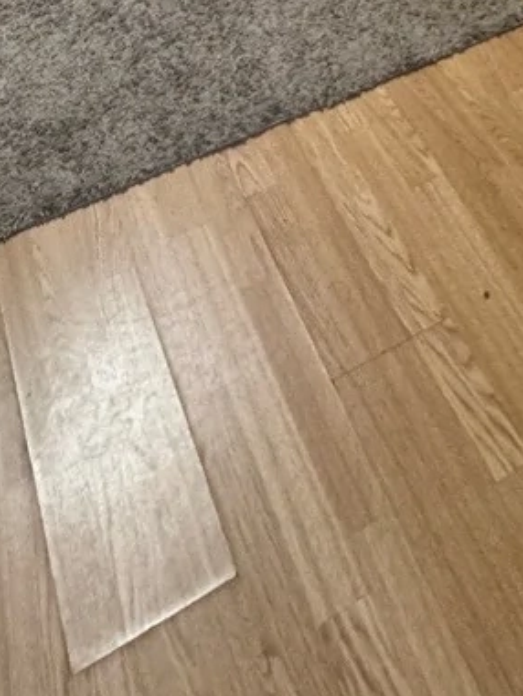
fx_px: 987
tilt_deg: -13.0
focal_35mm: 49
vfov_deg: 24.4
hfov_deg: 29.7
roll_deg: -1.4
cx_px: 289
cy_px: -466
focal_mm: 2.22
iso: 320
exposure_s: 1/71
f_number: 2.2
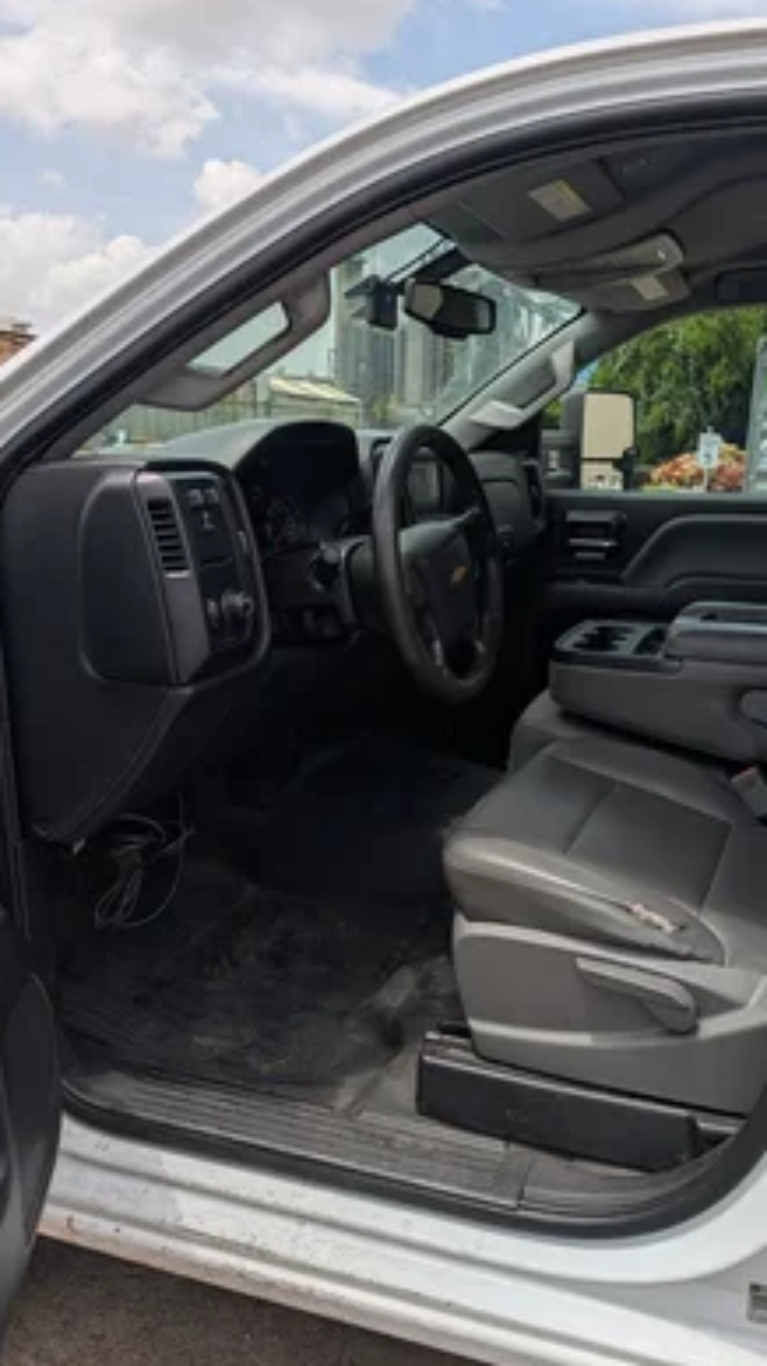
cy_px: 679
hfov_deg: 42.3
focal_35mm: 27
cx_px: 508
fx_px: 977
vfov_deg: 69.9
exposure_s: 1/1435
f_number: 1.68
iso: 20
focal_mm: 6.9
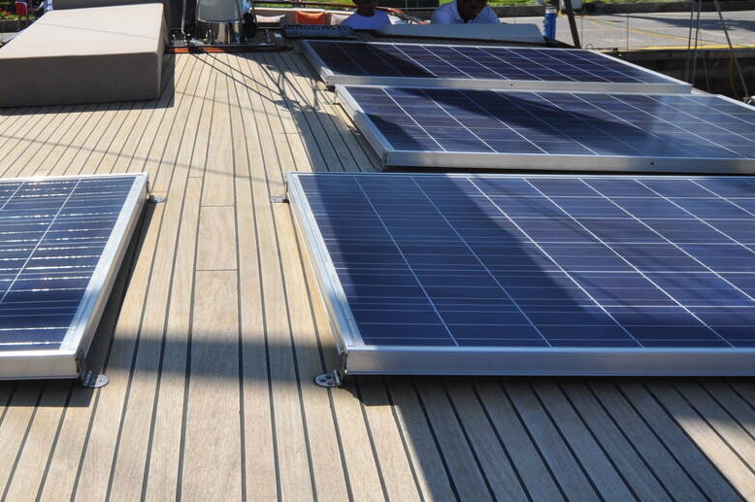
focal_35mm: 37
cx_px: 216
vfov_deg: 35.4
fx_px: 775
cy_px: 154
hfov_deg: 50.4
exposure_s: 1/400
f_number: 10
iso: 200
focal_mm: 12
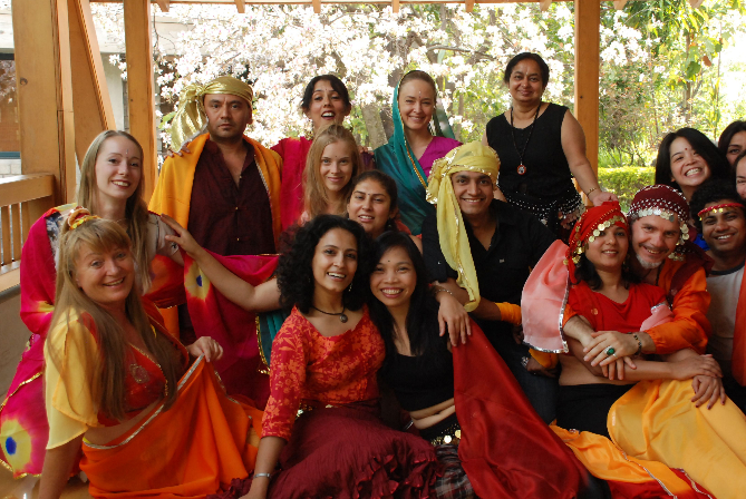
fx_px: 1154
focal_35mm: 56
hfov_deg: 35.8
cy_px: 252
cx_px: 434
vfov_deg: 24.4
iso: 800
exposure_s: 1/180
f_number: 5.6
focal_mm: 31
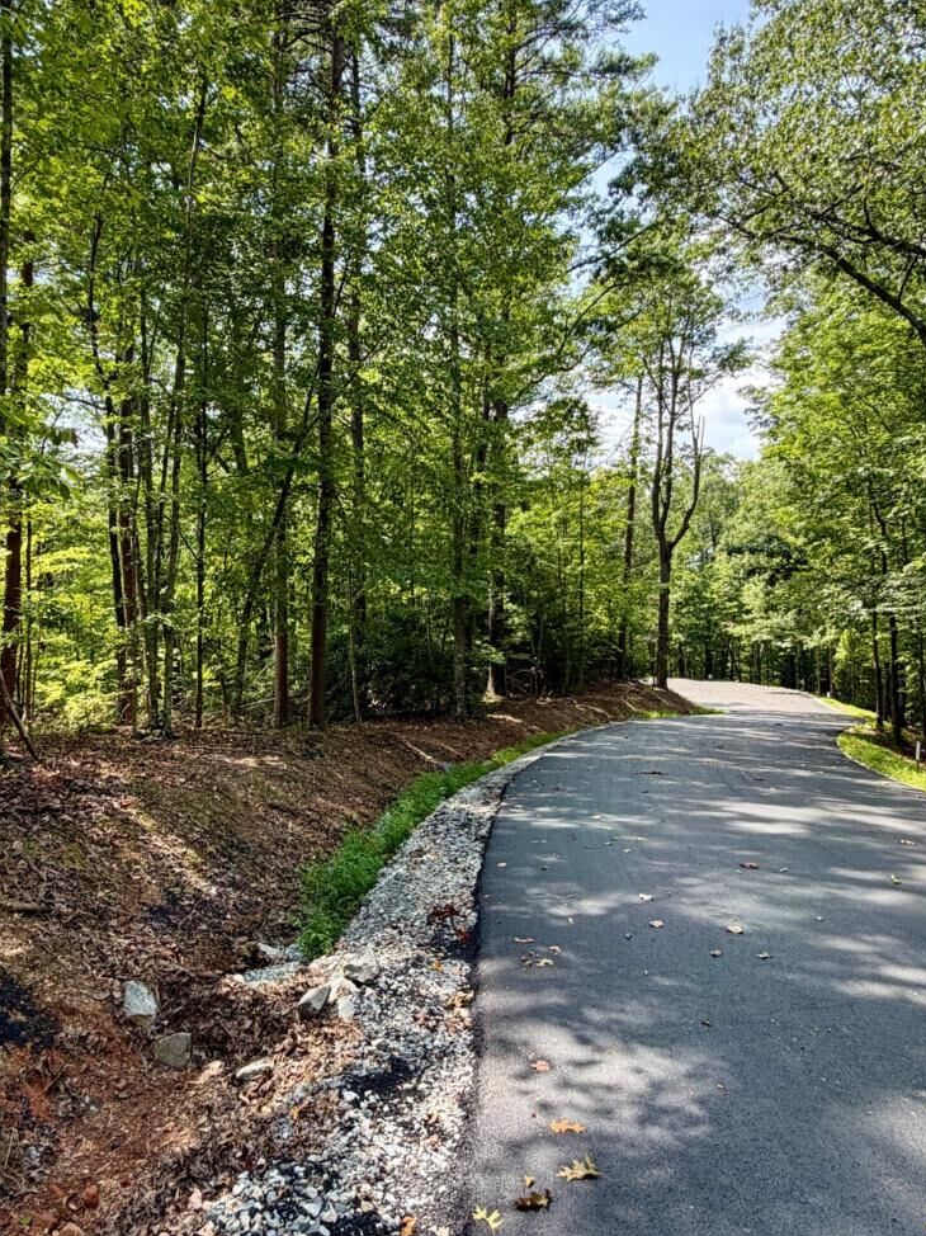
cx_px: 395
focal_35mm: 23
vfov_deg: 73.9
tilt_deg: -2.2
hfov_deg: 58.6
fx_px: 821
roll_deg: +0.0
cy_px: 650
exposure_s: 1/238
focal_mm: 2.22
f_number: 2.2
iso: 40
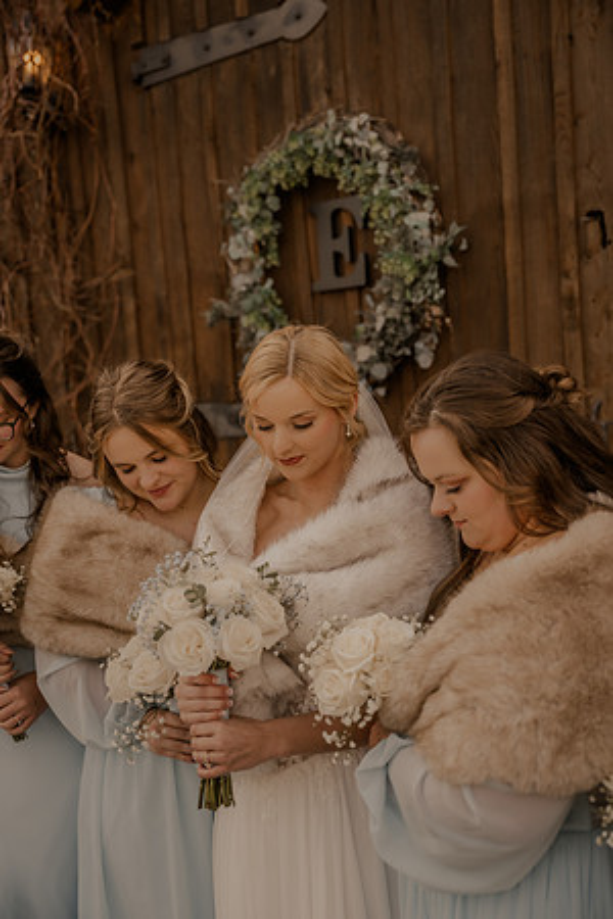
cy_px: 460
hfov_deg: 34.2
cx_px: 306
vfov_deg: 49.6
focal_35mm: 39
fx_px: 996
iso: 125
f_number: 2.8
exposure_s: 1/320
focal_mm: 39
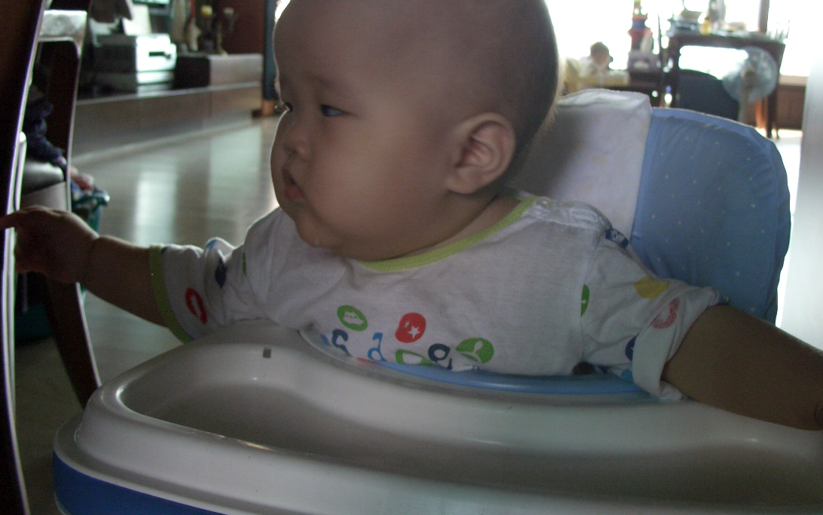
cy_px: 240
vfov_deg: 31.3
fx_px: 920
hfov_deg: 48.2
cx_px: 428
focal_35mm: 41
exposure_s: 1/60
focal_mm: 7.1
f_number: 2.8
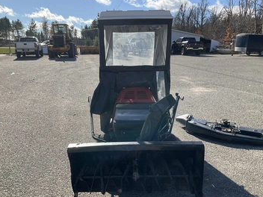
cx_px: 128
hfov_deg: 55.3
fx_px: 251
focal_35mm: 33
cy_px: 109
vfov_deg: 42.9
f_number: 1.8
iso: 25
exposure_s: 1/1577
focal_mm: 3
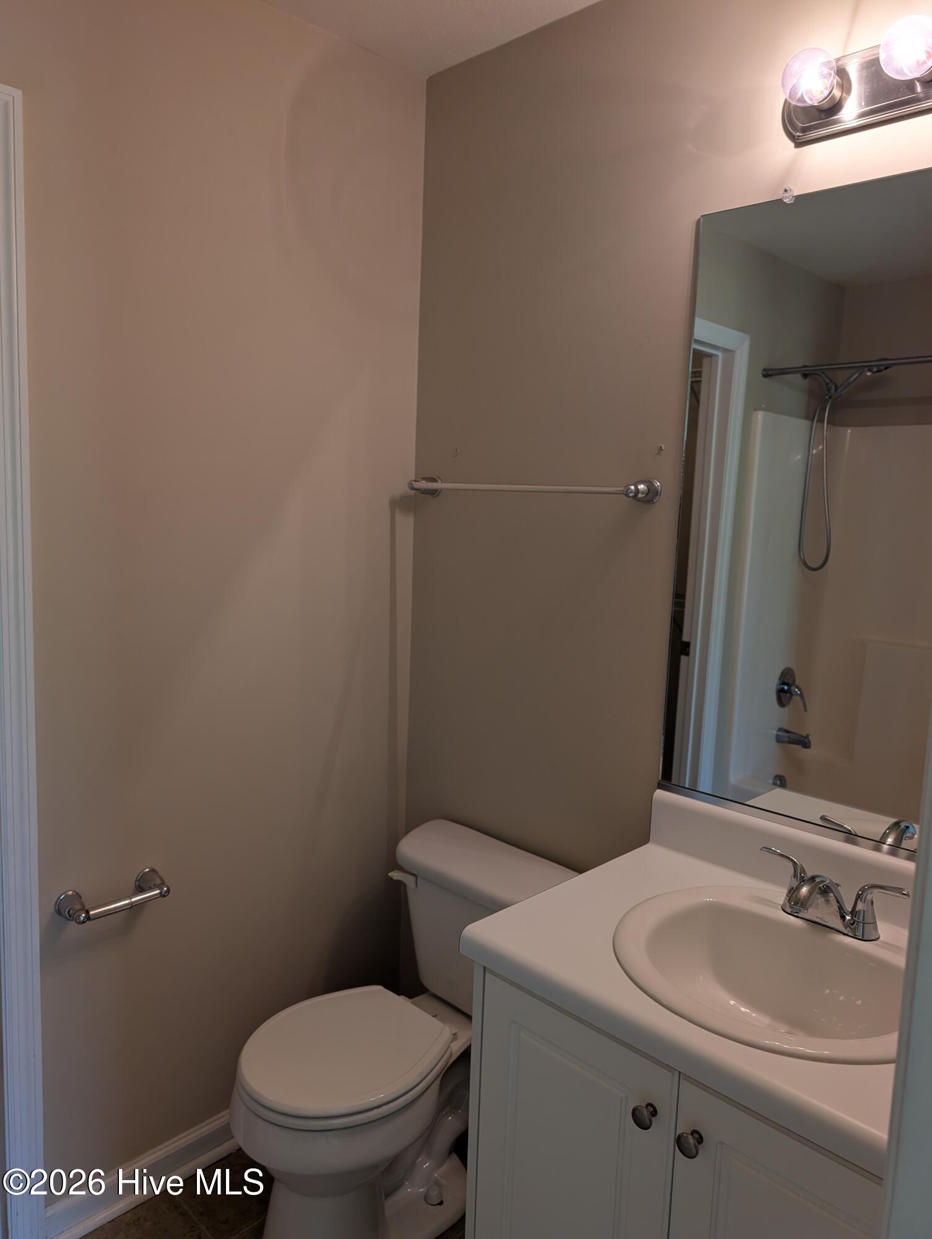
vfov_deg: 71.5
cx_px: 466
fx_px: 860
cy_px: 620
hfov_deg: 56.9
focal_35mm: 24
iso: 69
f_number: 1.68
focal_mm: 6.9
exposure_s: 1/60
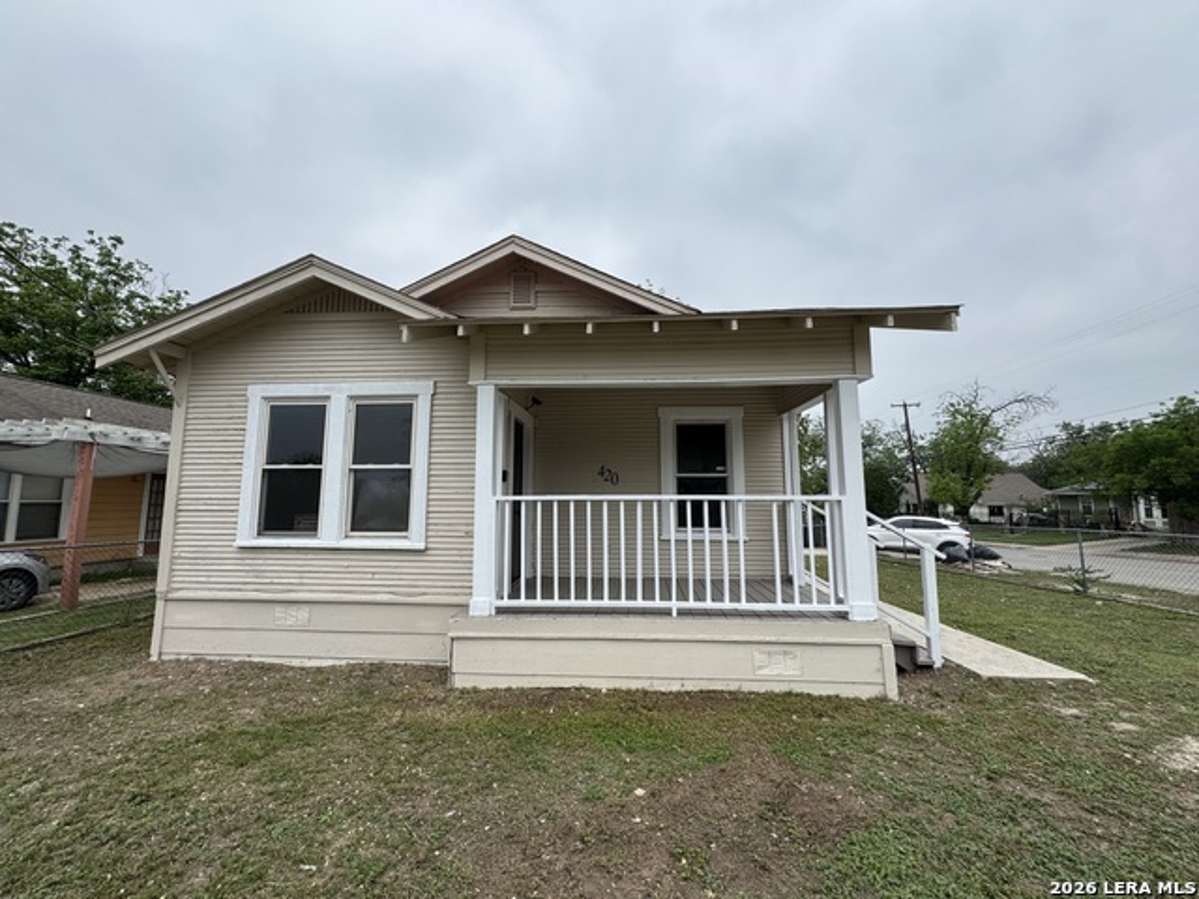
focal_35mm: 14
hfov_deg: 102.1
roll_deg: +0.0
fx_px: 485
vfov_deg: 85.7
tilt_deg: +6.5
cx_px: 600
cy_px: 450
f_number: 2.2
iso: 40
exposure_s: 1/700
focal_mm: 2.22
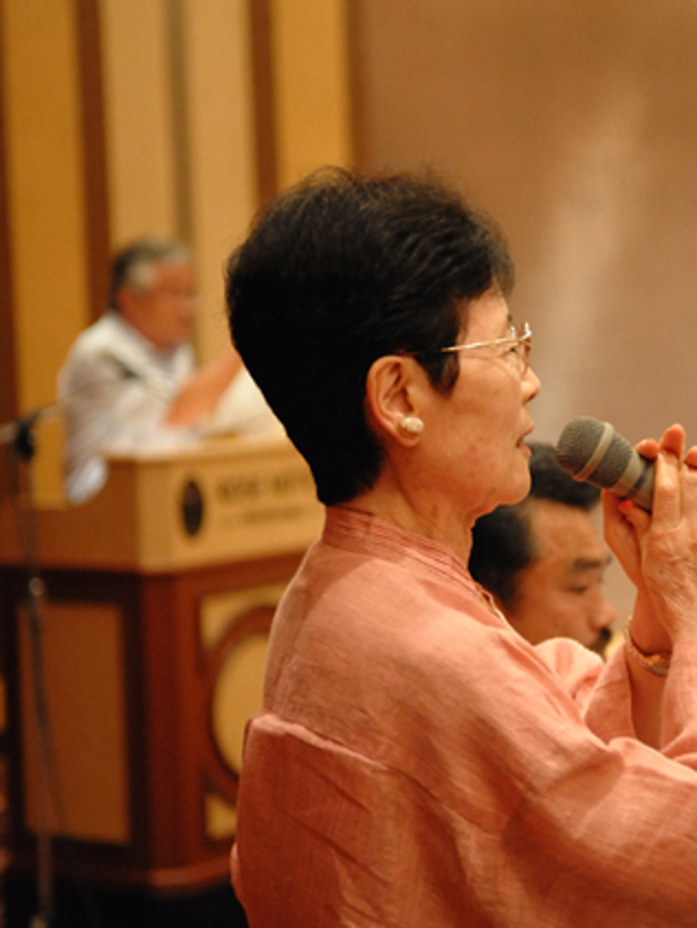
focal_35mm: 102
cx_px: 536
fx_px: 2736
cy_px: 464
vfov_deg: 19.3
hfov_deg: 14.5
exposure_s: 1/125
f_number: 2.8
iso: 5000
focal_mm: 70
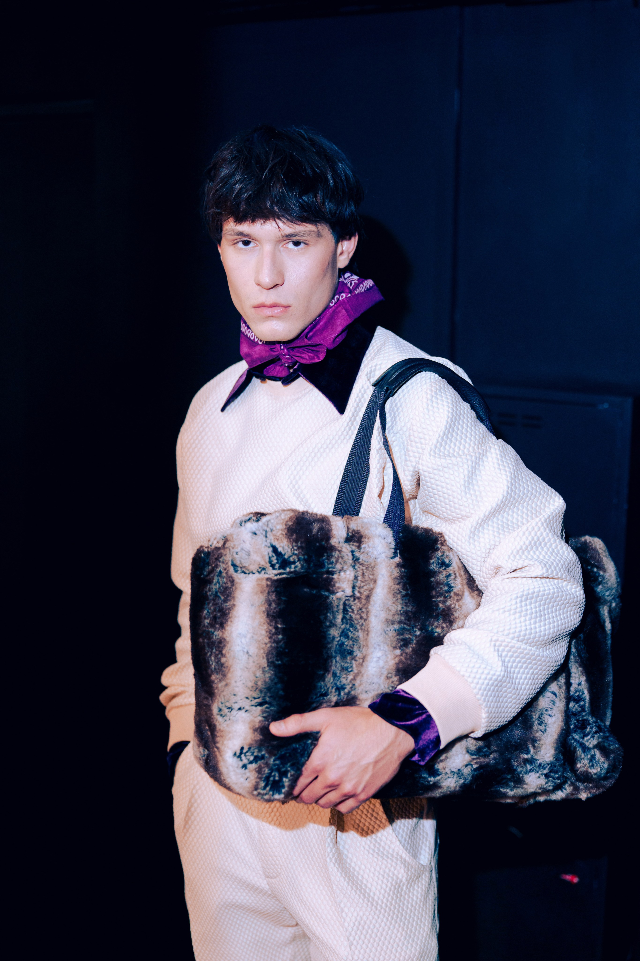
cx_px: 320
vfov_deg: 40.3
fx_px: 1307
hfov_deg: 27.5
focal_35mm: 49
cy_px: 480
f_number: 2.2
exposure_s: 1/320
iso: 2500
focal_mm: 49
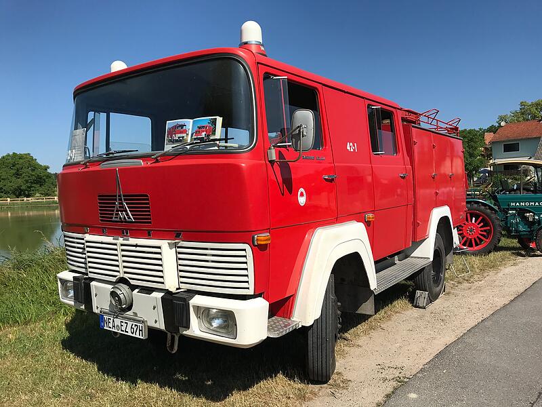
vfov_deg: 49.7
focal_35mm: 28
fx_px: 438
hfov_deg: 63.4
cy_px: 204
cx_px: 271
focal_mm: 3.99
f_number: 1.8
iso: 20
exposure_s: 1/3195
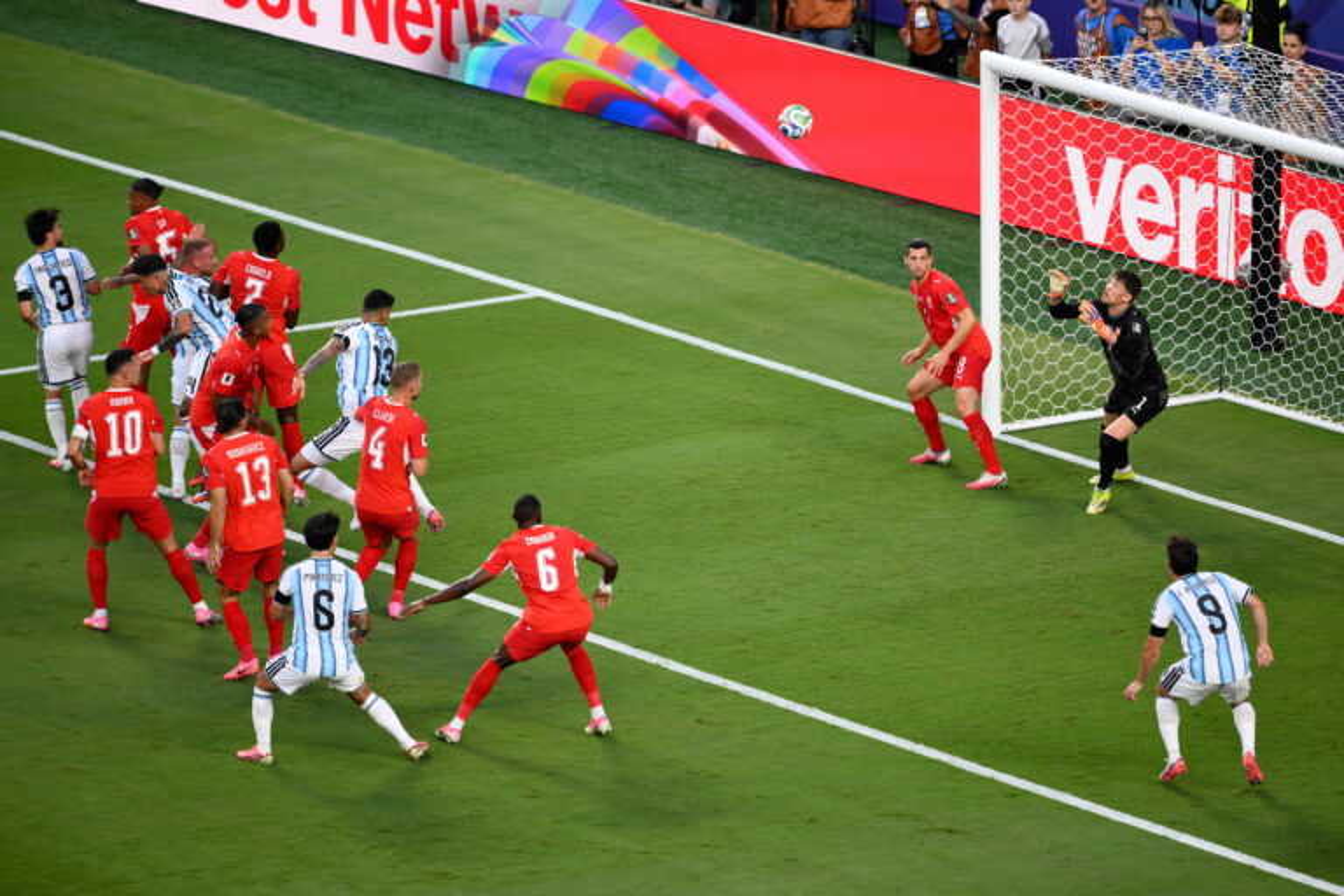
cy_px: 448
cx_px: 672
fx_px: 14932
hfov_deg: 5.2
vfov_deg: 3.4
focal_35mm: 400
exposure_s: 1/2500
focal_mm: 400
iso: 1800
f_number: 2.8
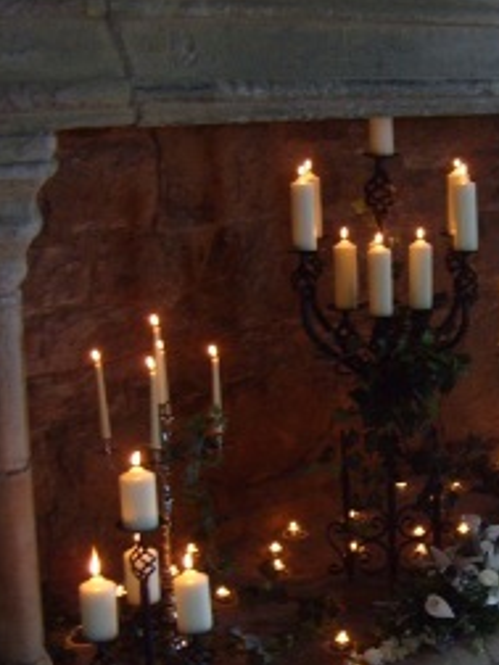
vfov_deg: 27.4
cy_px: 388
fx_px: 1365
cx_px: 457
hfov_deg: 20.3
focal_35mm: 71
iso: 200
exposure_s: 1/30
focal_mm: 7.4
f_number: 2.8
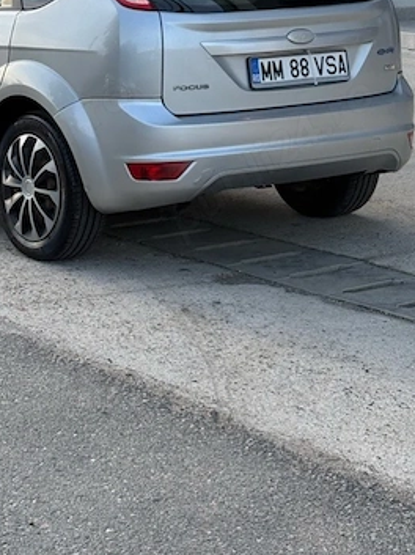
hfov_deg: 12.5
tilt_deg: -1.9
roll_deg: +0.8
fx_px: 1890
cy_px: -49
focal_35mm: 118
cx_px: 90
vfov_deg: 16.2
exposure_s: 1/680
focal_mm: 5.96
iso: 32
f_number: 1.6
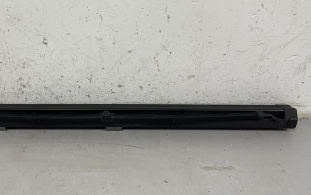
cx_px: 115
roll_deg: +0.3
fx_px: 288
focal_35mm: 34
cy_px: 48
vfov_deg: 36.4
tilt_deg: -22.0
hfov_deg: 56.0
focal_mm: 5.1
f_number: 1.6
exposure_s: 1/100
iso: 50
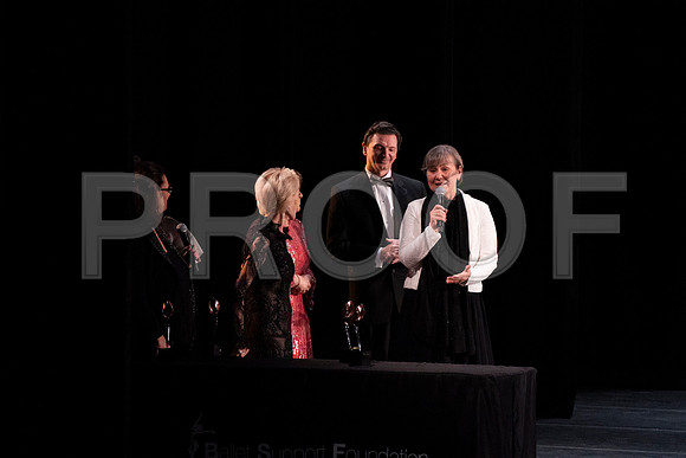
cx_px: 343
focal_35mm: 400
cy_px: 229
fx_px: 7624
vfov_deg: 3.4
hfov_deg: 5.2
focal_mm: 400
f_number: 8
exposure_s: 1/320
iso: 12800
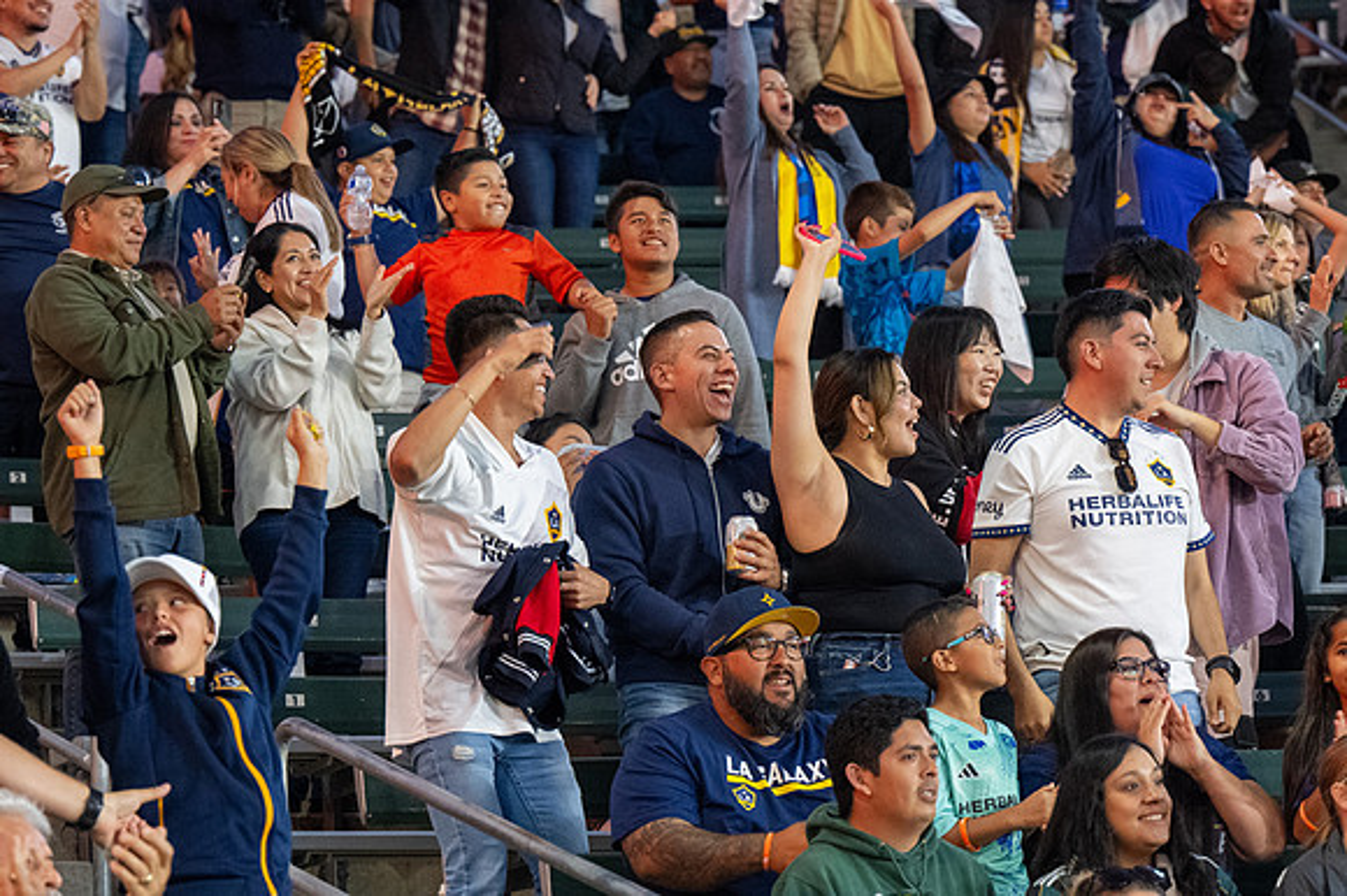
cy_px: 448
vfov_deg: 9.1
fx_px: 5646
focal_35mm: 151
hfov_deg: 13.6
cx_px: 674
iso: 5000
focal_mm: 101
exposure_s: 1/200
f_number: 4
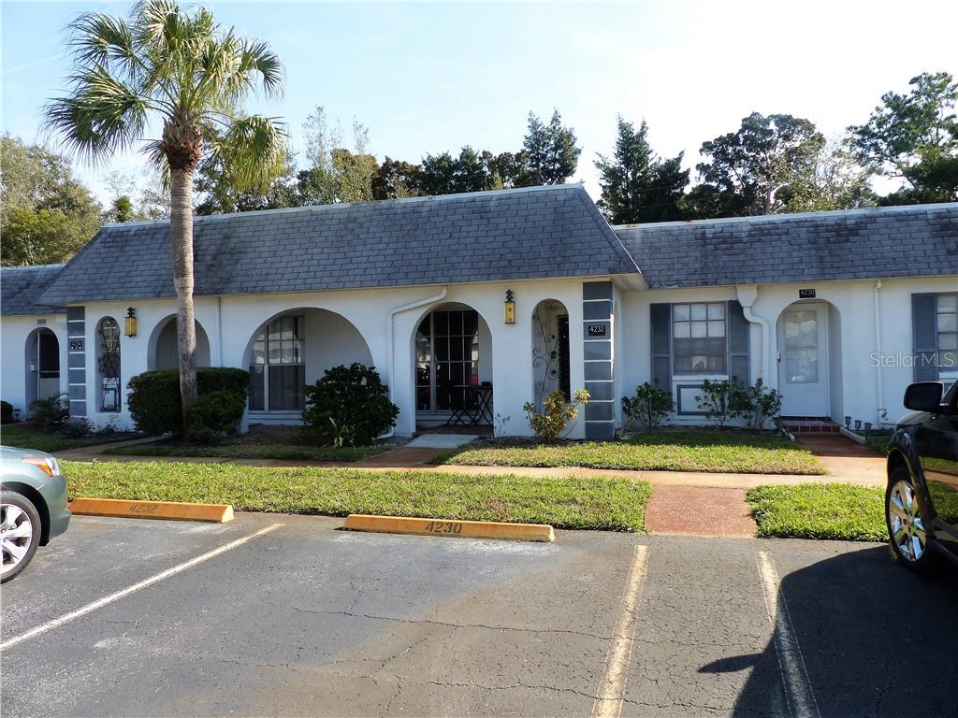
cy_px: 359
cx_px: 479
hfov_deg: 69.4
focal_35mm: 25
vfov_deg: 54.9
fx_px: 692
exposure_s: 1/400
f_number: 4
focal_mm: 4.5
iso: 100
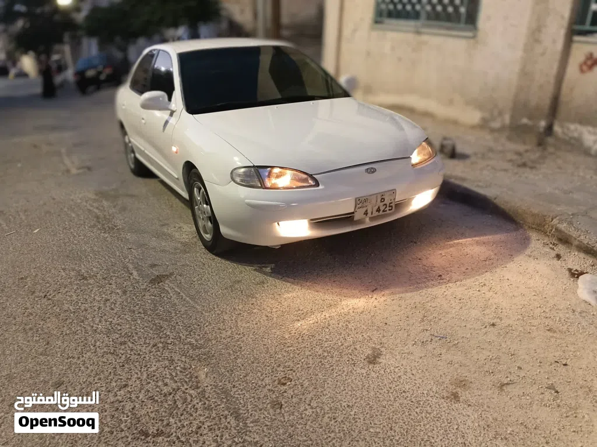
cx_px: 298
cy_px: 224
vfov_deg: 58.9
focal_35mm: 23
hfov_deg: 73.9
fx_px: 397
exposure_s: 1/33.3
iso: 1946
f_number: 1.6
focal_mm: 4.11
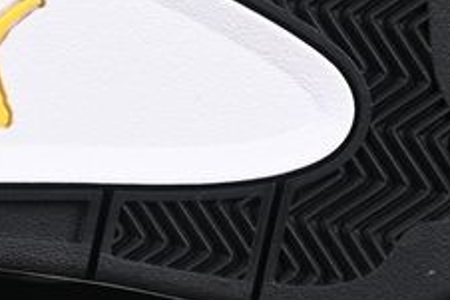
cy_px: -75
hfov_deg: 6.1
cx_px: -213
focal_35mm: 332
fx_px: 4153
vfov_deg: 4.1
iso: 160
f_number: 7.1
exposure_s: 1/60
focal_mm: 50
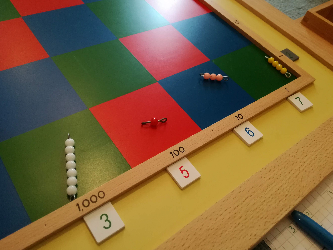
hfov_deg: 63.4
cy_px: 122
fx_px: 269
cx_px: 169
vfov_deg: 49.7
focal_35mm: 28
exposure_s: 1/33.3
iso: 320
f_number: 2
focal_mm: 3.79
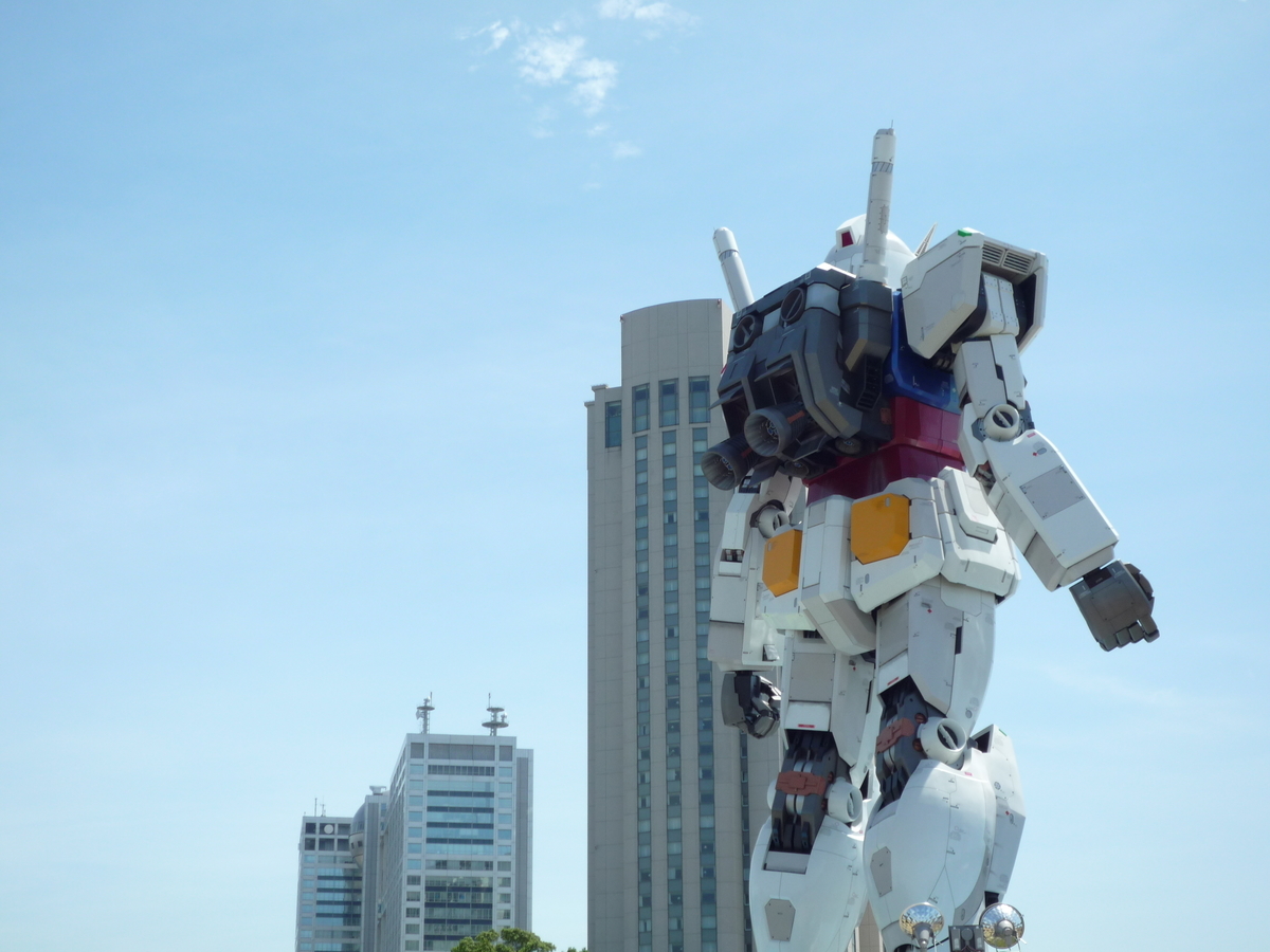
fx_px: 2055
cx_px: 635
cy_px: 476
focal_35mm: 56
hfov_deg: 34.3
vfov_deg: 26.1
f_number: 4.5
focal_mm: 9.9
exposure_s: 1/400
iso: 100
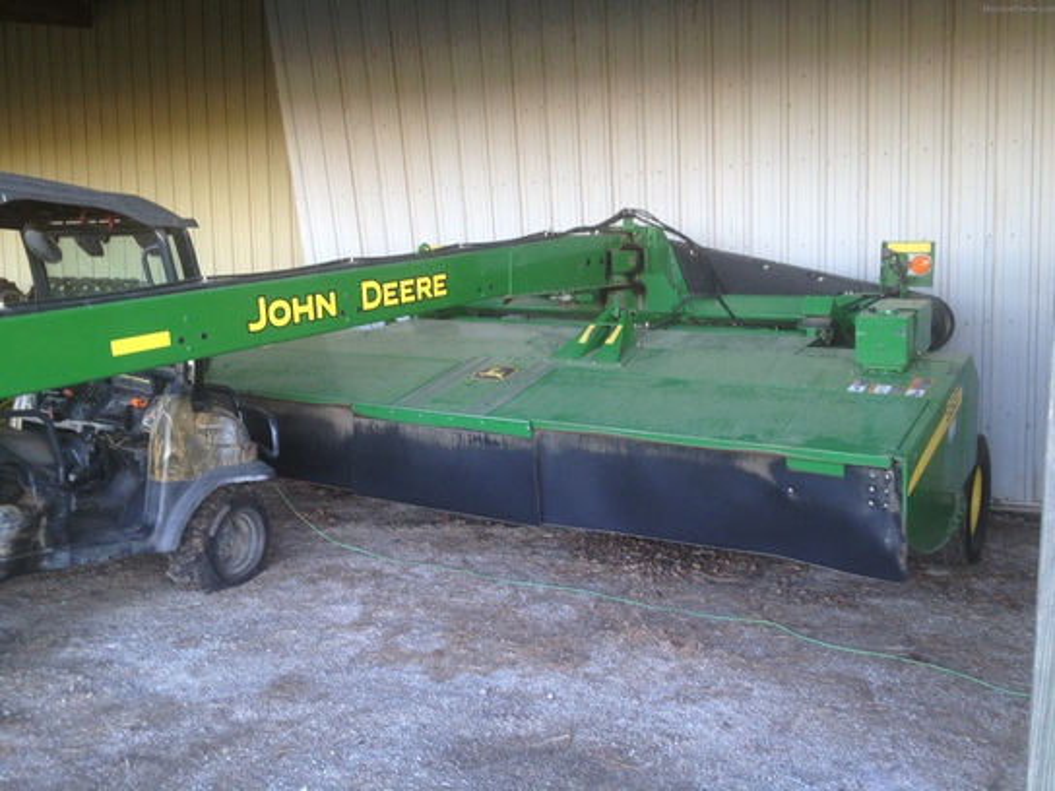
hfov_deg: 52.6
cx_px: 528
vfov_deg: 40.7
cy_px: 396
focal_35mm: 35
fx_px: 1067
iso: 50
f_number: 2.4
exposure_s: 1/40
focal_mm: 4.28
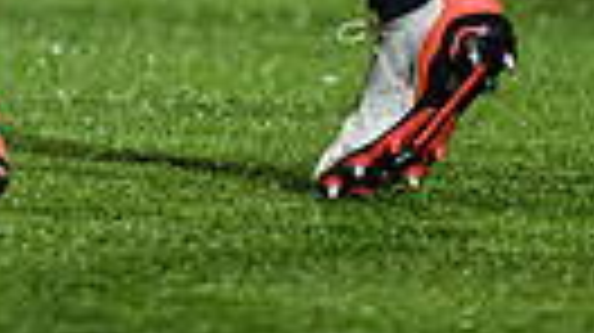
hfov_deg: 0.9
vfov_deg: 0.5
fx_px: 37110
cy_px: -486
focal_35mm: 2358
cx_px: -672
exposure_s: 1/2500
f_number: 3.2
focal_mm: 400
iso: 5000
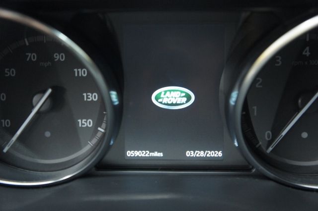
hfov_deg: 43.6
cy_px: 106
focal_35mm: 45
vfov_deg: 29.8
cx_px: 159
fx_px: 397
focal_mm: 30
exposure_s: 1/15
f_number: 4
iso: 1600
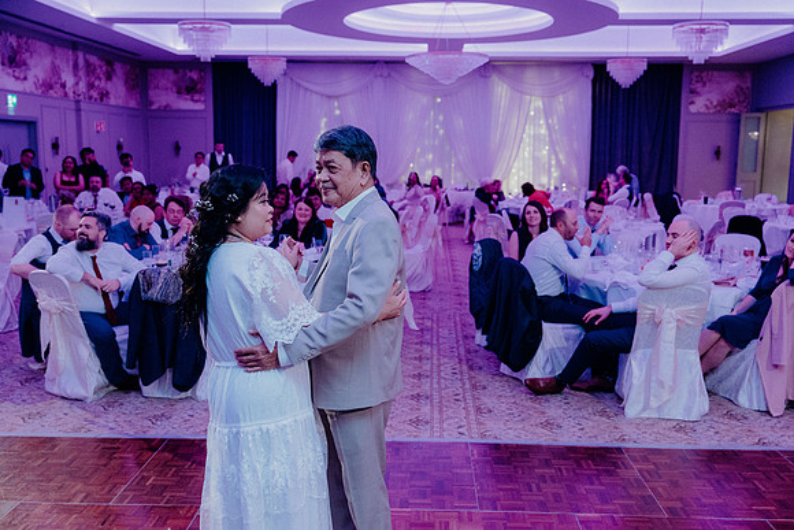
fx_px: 772
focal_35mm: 35
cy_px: 265
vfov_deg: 37.9
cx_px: 397
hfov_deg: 54.4
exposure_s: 1/160
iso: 3200
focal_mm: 35
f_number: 3.5
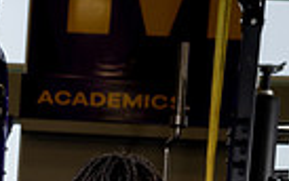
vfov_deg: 9.2
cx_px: 84
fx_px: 978
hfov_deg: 16.8
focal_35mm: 124
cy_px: 469
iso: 640
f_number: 5.6
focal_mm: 37
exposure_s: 1/250
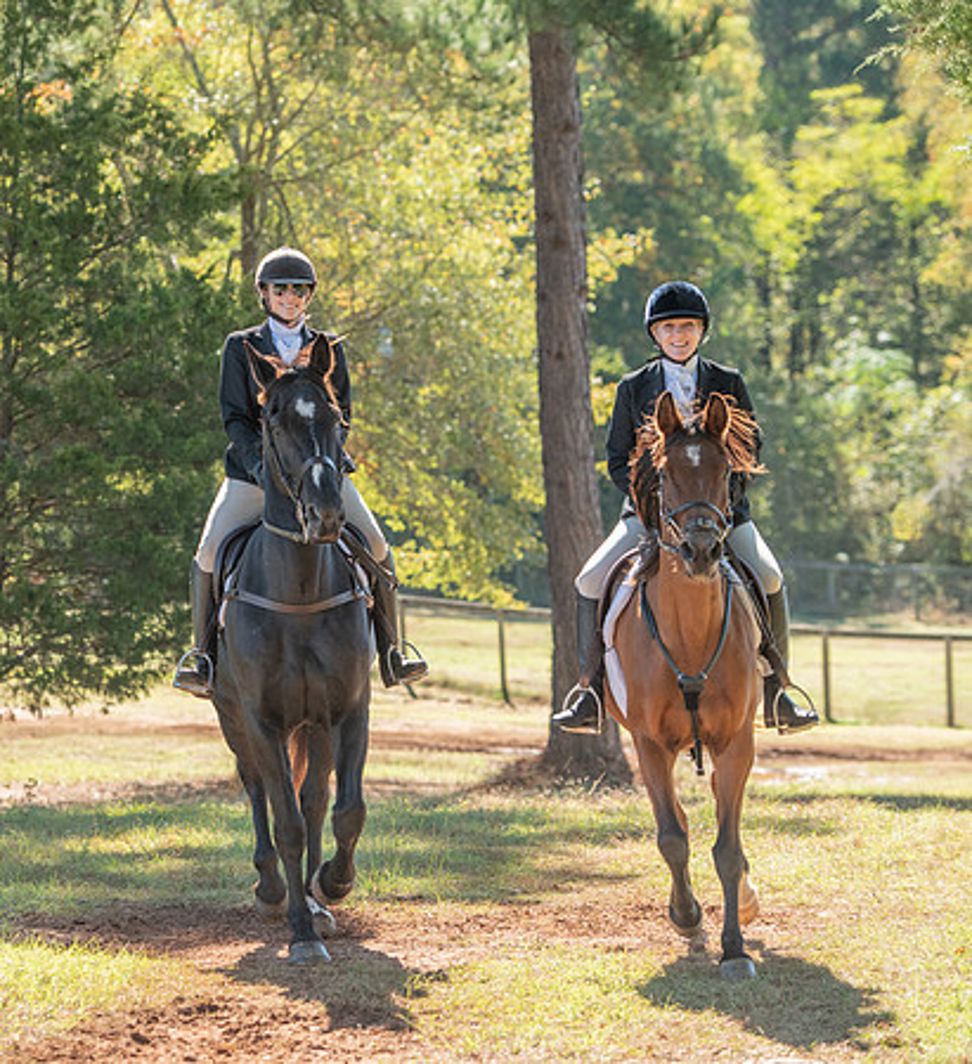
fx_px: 4524
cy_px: 532
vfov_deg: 13.4
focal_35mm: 136
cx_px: 271
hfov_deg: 12.2
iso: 280
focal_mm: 102
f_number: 4
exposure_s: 1/320
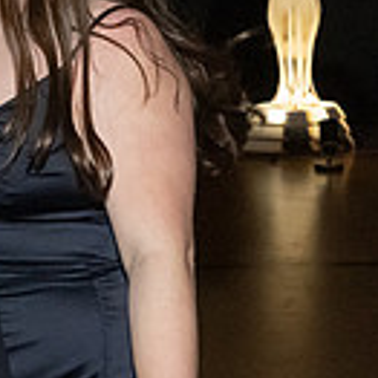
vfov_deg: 13.9
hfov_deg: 13.6
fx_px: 1532
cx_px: -96
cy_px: 19
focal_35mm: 124
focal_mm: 24
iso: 6400
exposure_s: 1/100
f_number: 5.6
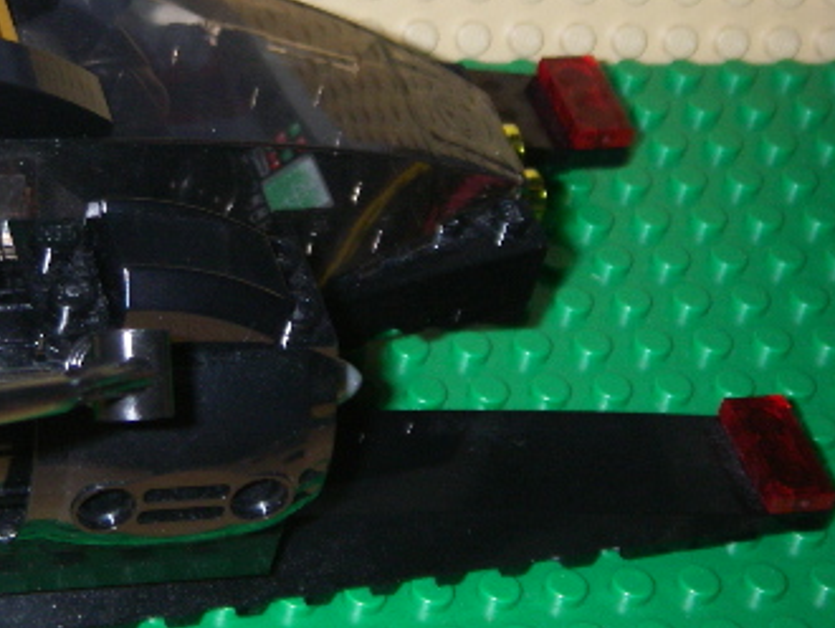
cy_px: 127
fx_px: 2945
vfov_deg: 12.1
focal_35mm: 122
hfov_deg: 15.9
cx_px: 78
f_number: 3.7
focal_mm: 10.5
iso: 160
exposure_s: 1/60
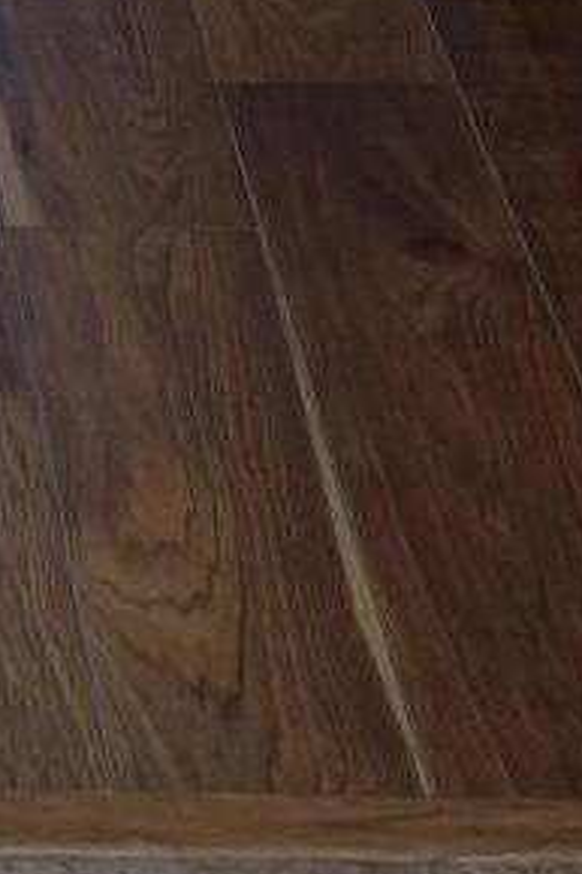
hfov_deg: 6.9
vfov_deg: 9.3
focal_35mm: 193
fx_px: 4685
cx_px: -481
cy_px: -1368
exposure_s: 1/100
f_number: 1.8
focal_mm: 10.4
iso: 125
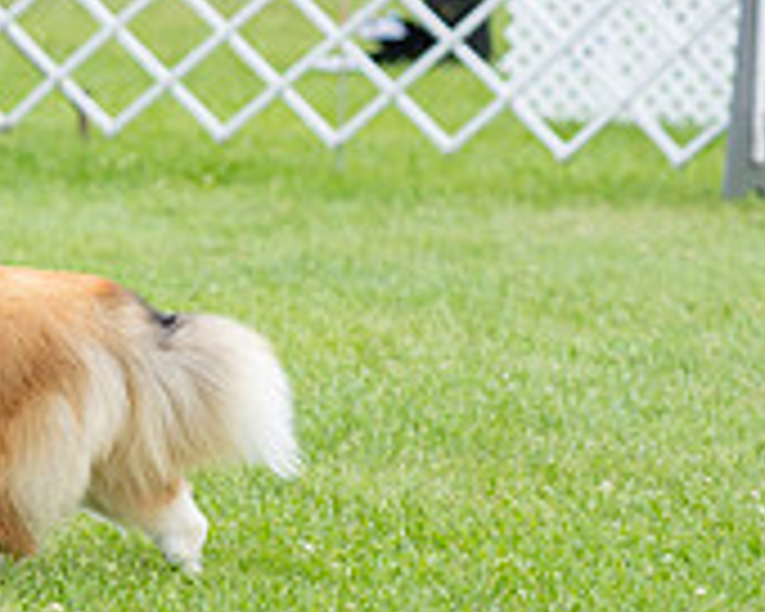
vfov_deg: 4.5
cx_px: -196
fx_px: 7766
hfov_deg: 5.6
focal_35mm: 343
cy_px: -238
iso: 100
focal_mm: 90
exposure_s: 1/800
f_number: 3.2
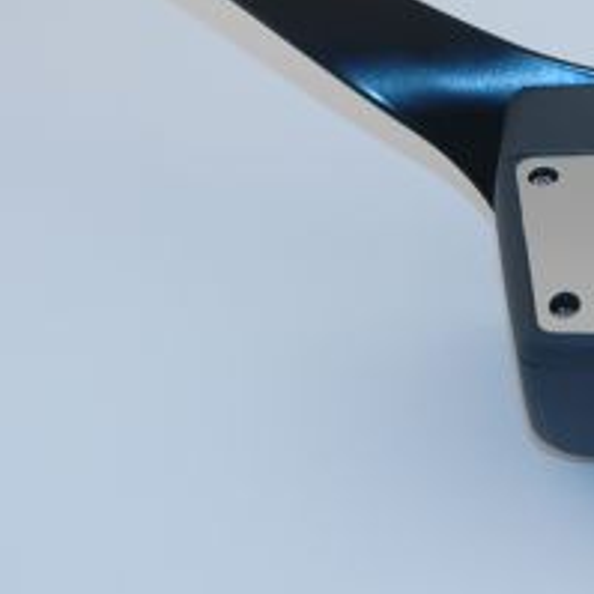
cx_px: 749
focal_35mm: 184
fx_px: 3572
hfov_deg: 9.4
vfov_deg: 9.5
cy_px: 163
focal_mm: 48
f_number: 6.3
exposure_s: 1/40
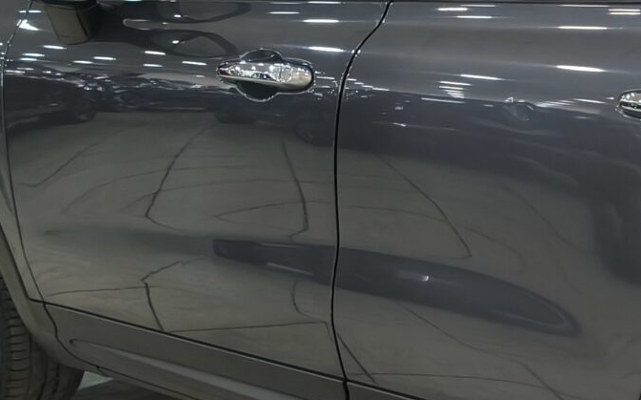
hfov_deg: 21.1
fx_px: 1624
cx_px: 732
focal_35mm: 93
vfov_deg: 14.0
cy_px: 327
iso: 640
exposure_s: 1/50
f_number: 1.7
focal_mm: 5.35
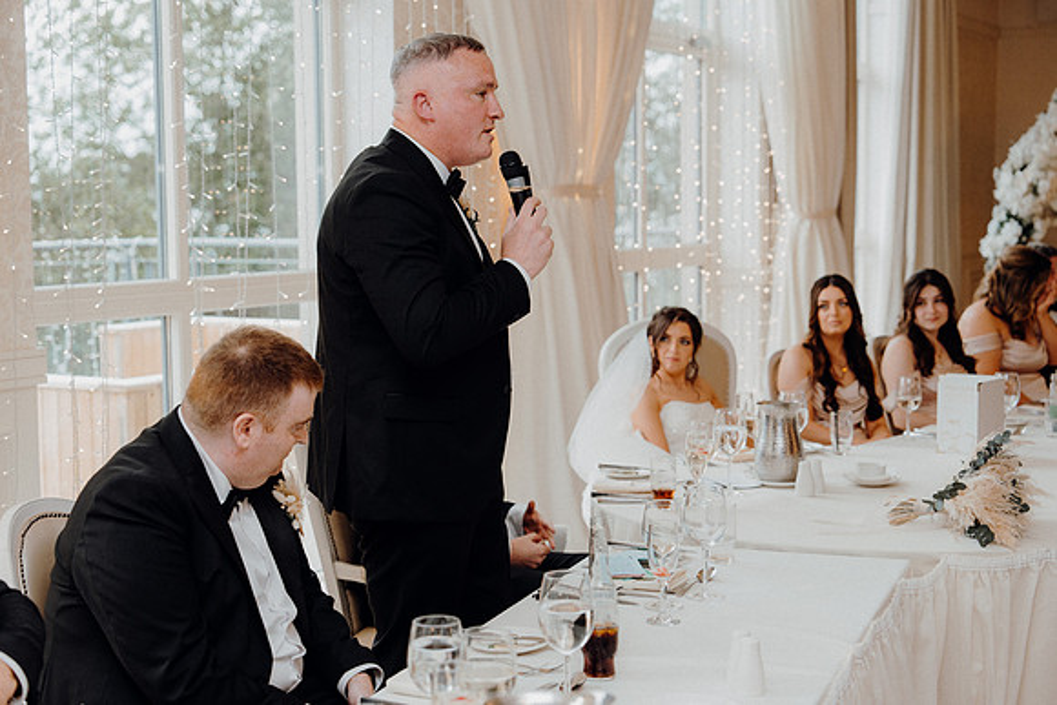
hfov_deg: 35.0
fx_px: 1674
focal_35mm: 57
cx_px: 528
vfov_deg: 23.8
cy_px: 352
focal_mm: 57
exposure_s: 1/160
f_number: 3.5
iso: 640
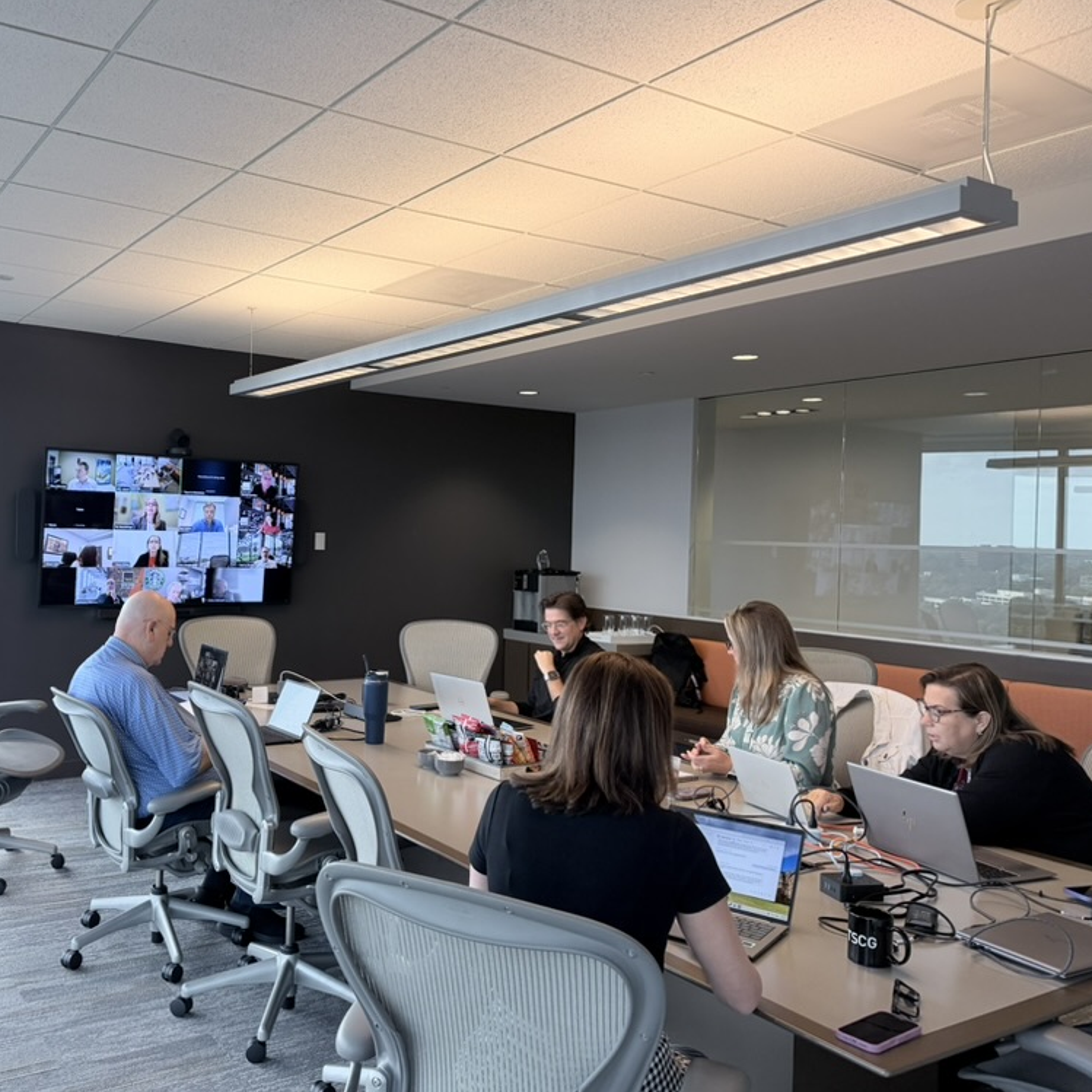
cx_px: 364
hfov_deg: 54.5
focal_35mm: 29
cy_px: 535
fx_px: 1035
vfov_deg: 55.6
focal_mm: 6.76
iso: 160
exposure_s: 1/121
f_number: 1.78
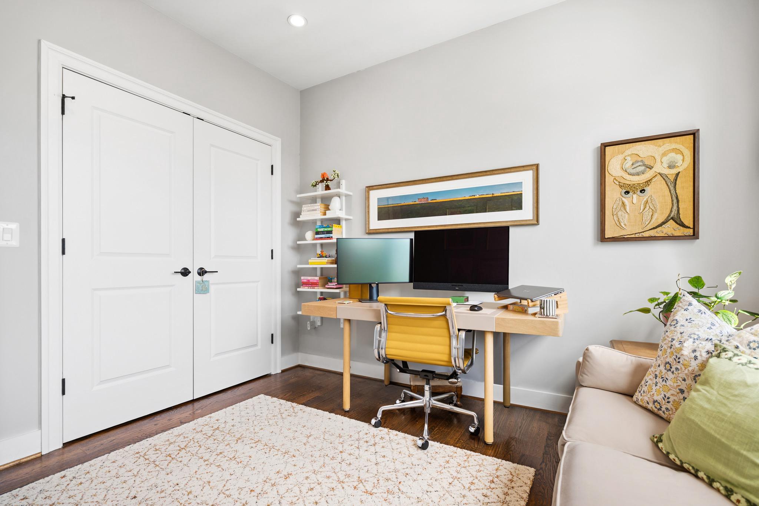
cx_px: 380
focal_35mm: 16
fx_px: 337
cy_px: 253
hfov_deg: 96.7
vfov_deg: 73.7
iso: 200
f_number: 4
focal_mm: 16
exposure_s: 1/30
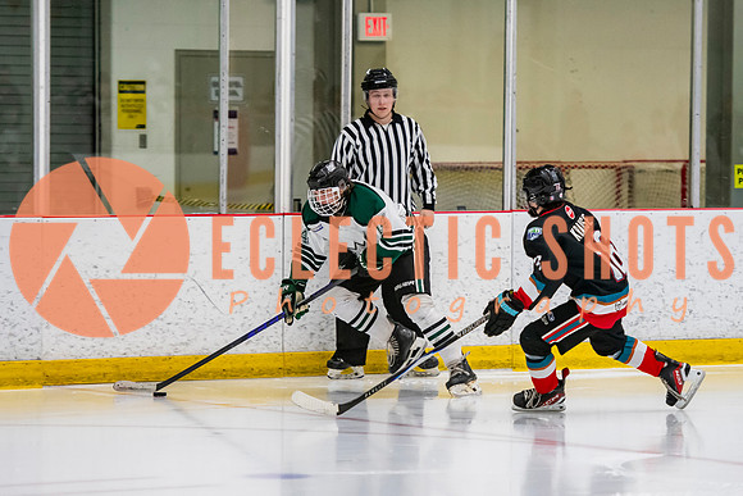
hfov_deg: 9.8
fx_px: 4348
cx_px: 395
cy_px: 274
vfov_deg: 6.5
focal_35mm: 211
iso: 2000
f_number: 3.2
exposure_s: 1/640
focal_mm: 145
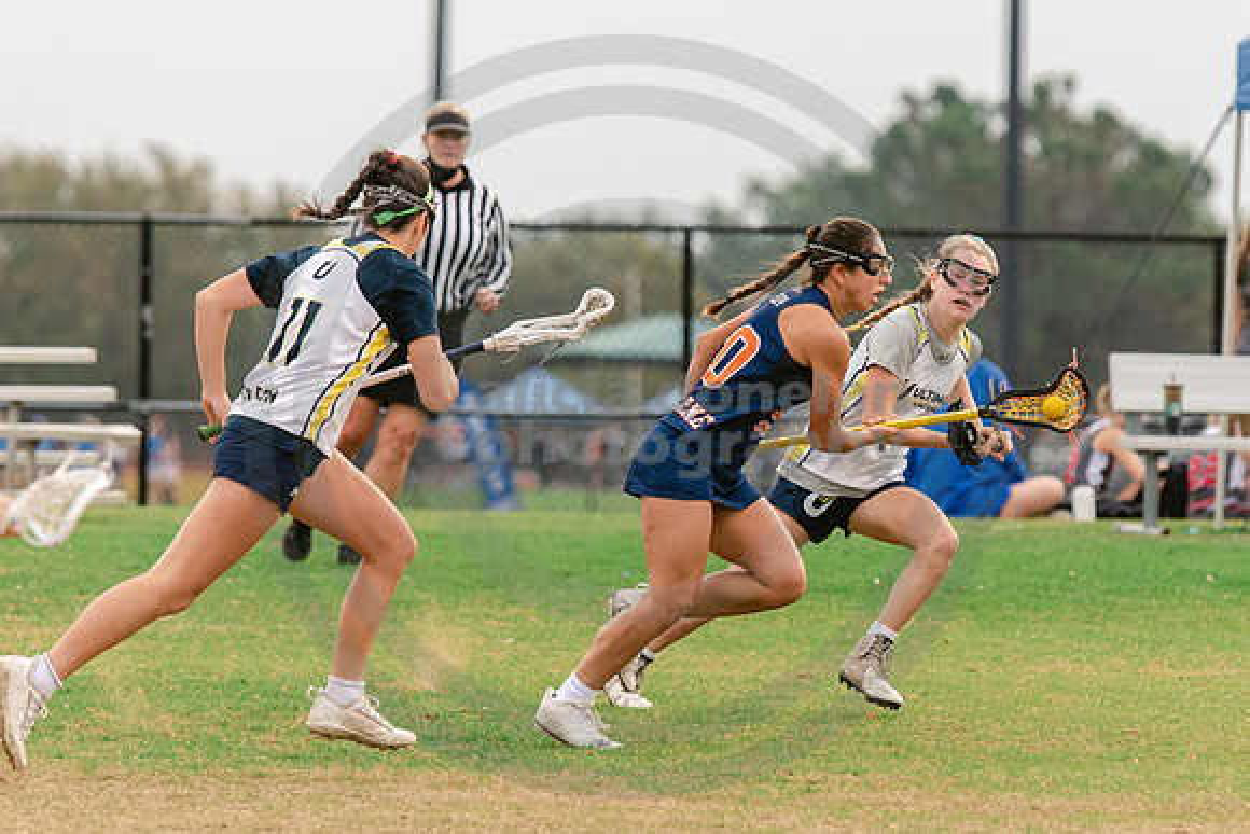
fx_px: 17542
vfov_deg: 2.7
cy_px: 520
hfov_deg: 4.1
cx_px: 733
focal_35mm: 505
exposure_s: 1/1250
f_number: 3.5
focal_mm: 200
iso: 250
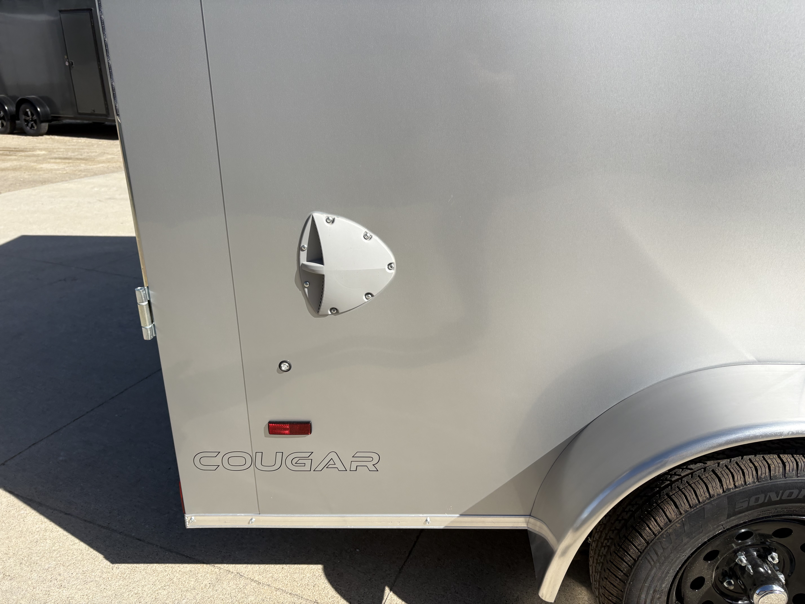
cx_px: 402
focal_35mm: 26
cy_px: 302
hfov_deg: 67.3
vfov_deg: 53.1
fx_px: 605
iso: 50
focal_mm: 5.96
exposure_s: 1/3831
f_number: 1.6
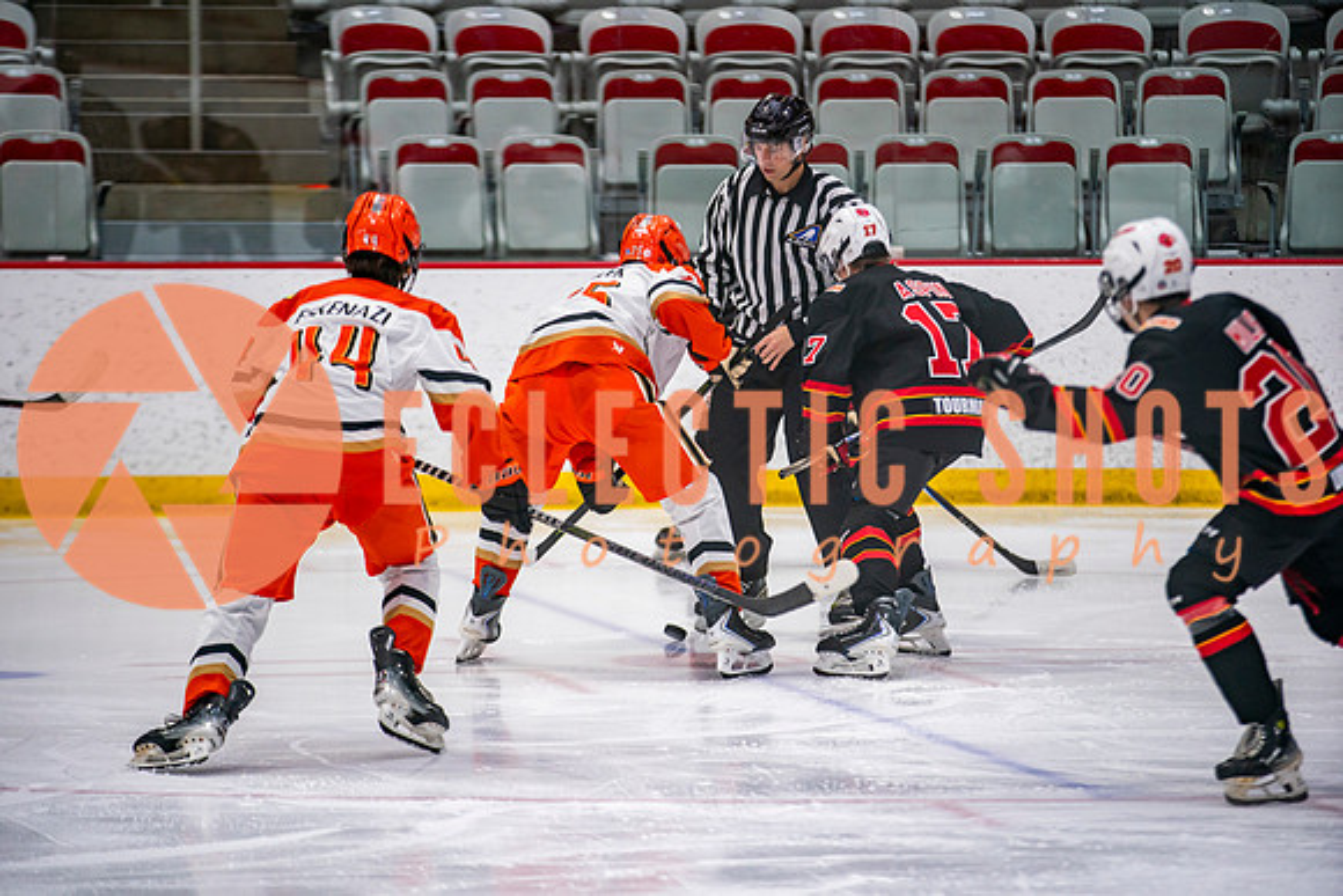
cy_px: 448
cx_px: 672
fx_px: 7089
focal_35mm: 190
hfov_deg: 10.8
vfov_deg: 7.2
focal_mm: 190
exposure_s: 1/640
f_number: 2.8
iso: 1250
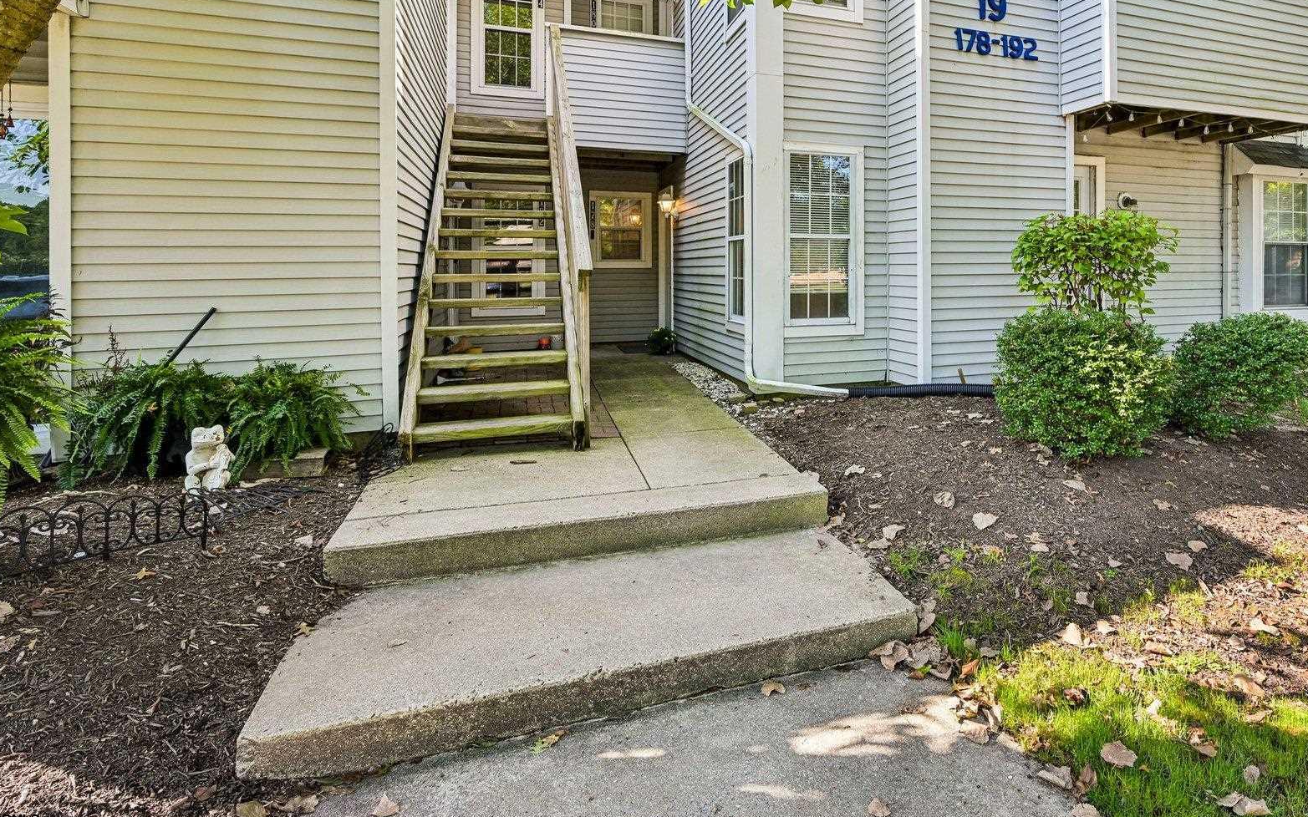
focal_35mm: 21
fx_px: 737
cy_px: 259
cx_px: 823
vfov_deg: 56.5
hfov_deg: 81.5
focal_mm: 15.5
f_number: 8
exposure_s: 1/30
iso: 100
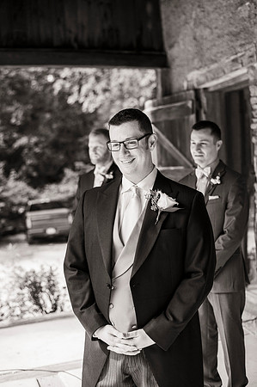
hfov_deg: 26.9
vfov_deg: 39.6
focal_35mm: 50
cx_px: 128
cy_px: 194
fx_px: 537
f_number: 2.8
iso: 320
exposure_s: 1/800
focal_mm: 50
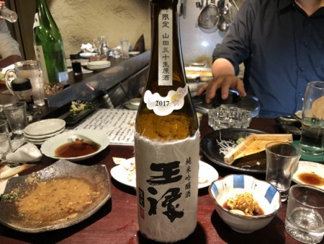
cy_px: 122
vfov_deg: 49.8
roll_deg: +1.0
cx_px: 162
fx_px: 262
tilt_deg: -19.8
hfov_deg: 63.4
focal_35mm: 28
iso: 50
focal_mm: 4
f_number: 1.8
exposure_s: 1/15
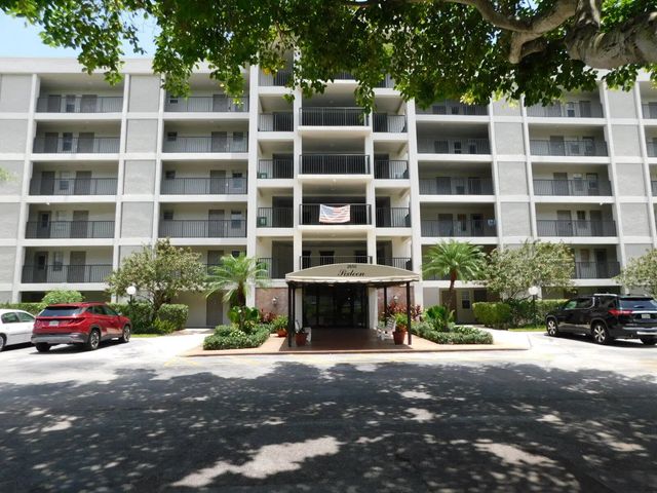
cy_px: 246
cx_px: 328
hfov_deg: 73.9
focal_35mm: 23
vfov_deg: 58.9
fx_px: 437
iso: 125
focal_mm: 4
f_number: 3
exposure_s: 1/800
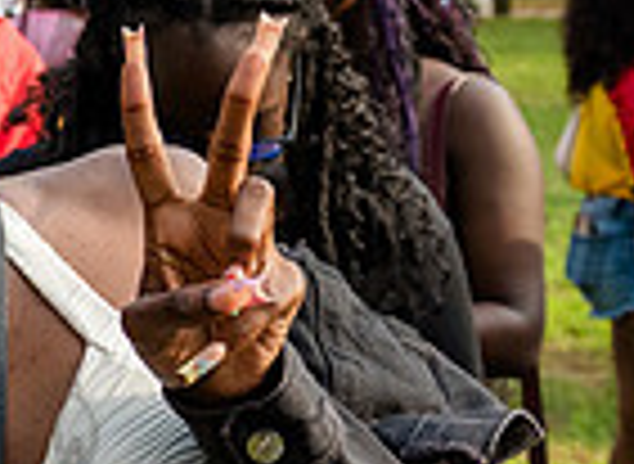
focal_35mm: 149
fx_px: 2704
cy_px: 225
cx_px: -659
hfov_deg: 11.9
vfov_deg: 9.8
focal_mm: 34
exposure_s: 1/1000
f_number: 4.5
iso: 1000
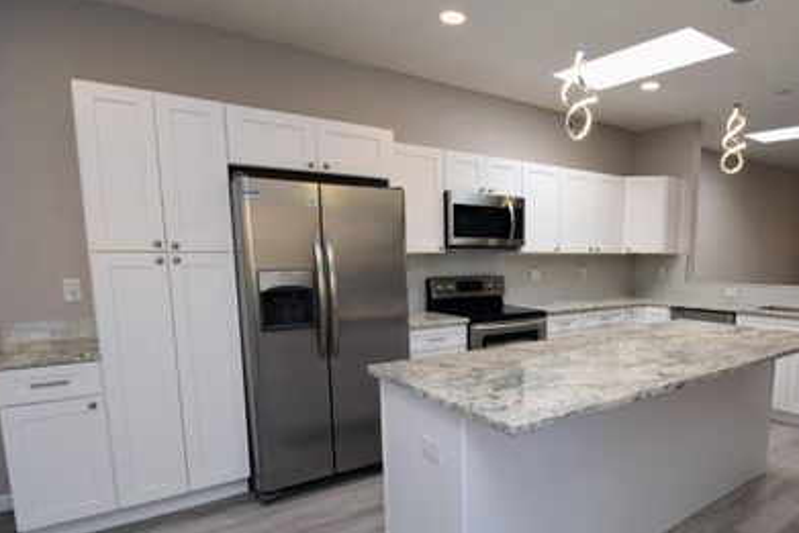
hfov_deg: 74.9
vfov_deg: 54.5
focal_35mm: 23
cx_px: 492
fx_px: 511
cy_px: 334
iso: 400
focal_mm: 12
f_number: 5.6
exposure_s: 1/125
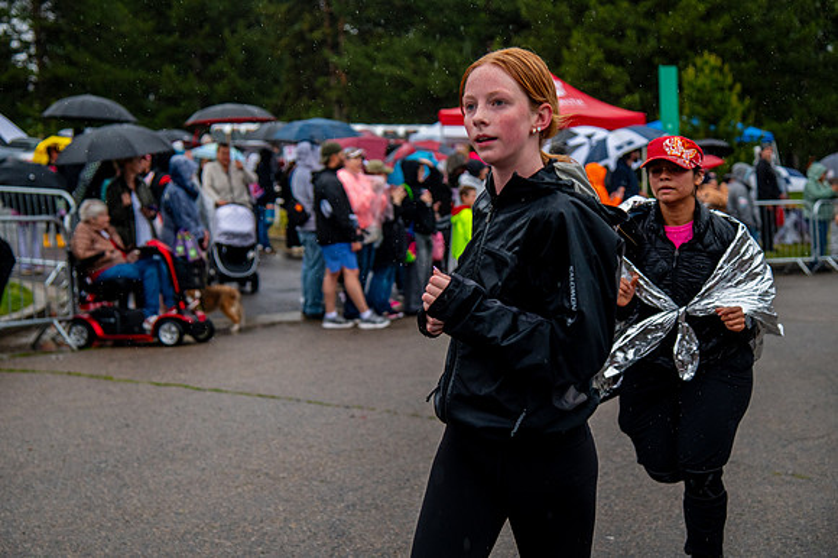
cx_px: 399
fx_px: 1460
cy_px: 278
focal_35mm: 63
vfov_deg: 21.6
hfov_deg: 32.0
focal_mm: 58
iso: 1600
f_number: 4
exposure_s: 1/2500
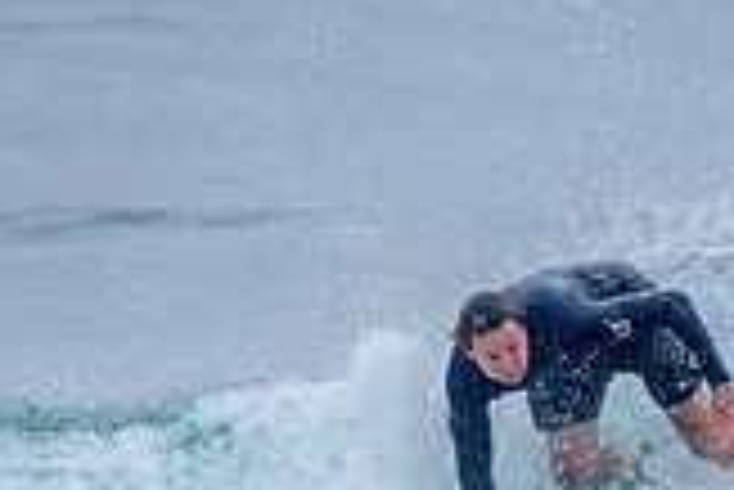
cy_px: 602
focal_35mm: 2182
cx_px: 667
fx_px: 44527
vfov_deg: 0.6
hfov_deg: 0.9
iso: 1600
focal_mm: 500
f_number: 5.6
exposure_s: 1/2000
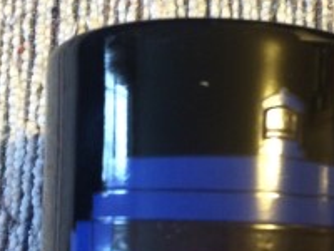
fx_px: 598
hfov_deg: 30.7
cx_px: 250
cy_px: 230
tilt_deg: -83.8
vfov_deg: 23.0
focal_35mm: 62
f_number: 2.2
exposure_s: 1/17
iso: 320
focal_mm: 4.15
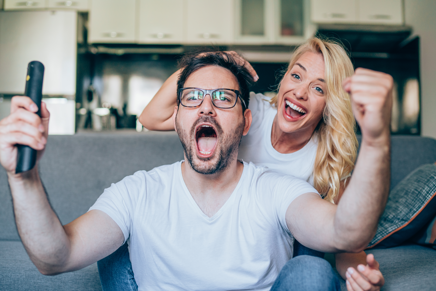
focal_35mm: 50
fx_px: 606
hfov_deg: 39.6
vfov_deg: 27.0
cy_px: 146
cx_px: 218
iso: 1250
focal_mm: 50
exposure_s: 1/200
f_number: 2.5
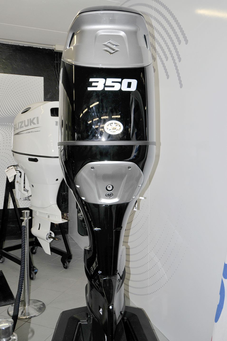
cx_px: 114
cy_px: 170
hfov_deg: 36.8
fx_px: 341
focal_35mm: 36
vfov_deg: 53.2
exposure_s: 1/60
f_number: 4
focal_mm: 24
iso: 200
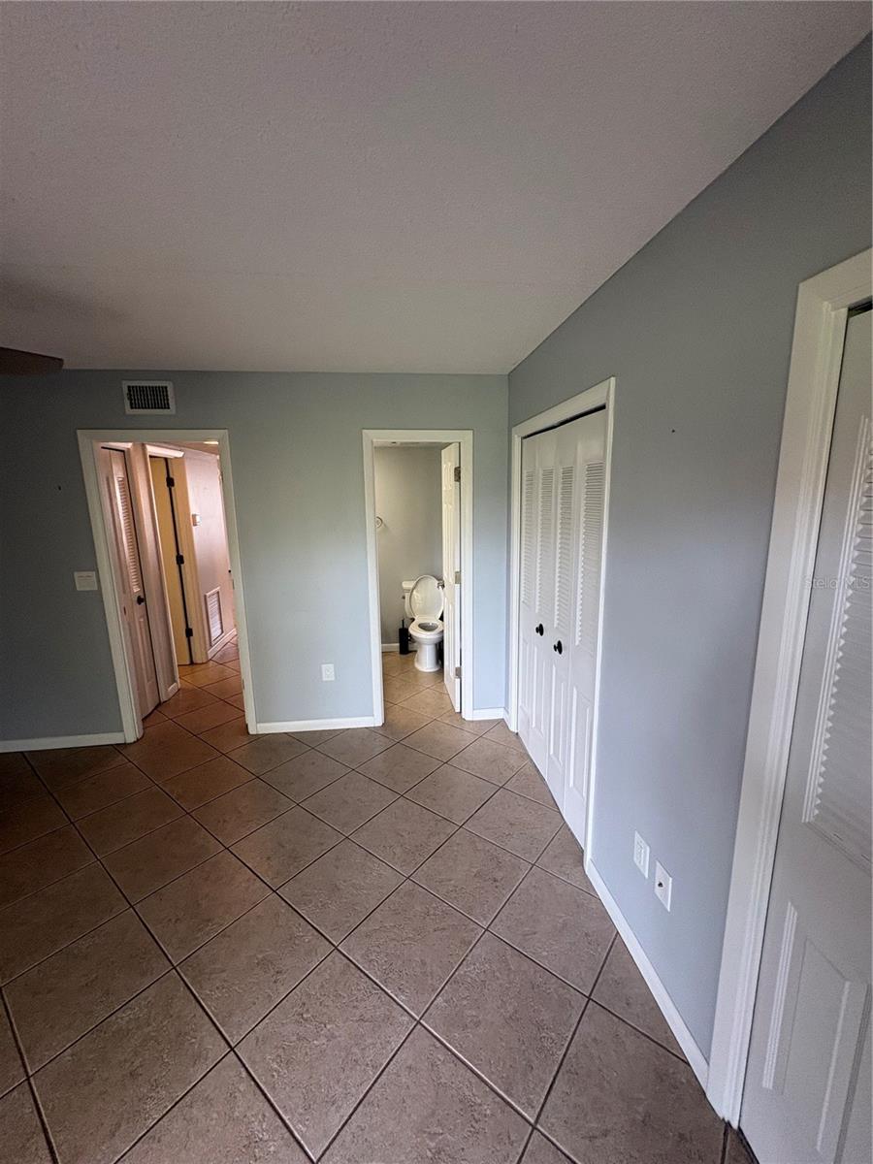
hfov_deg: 85.7
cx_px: 436
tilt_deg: -11.2
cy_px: 582
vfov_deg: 102.1
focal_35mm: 14
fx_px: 471
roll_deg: +1.4
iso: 250
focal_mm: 2.22
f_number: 2.2
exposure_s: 1/86
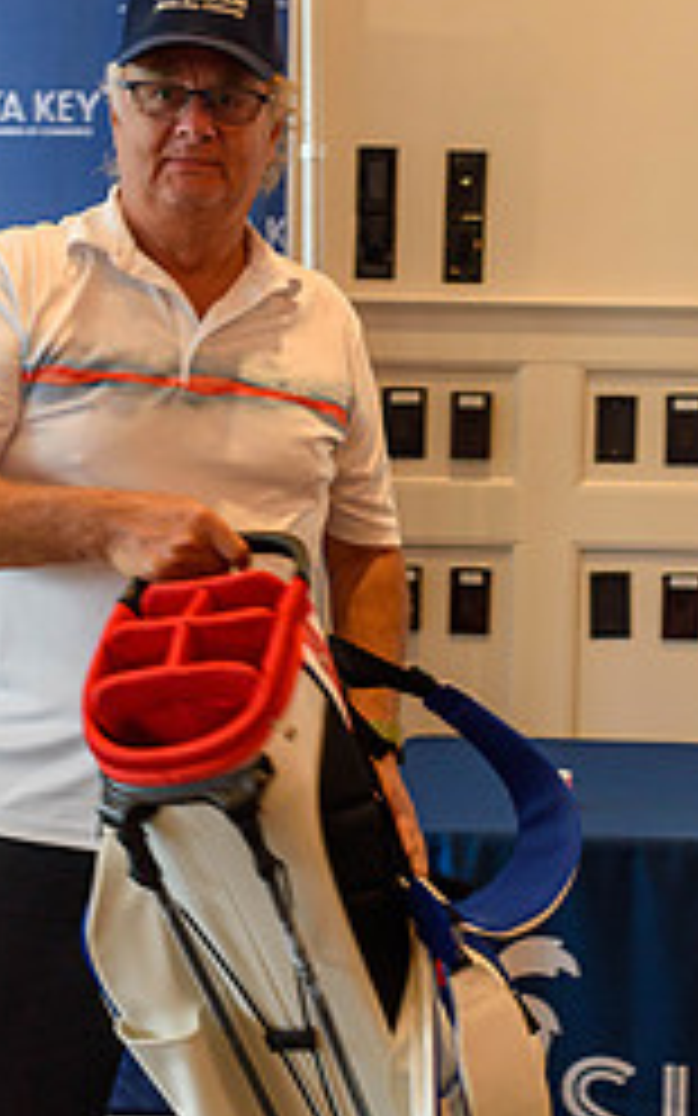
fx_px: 1857
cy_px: 598
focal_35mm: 61
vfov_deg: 33.5
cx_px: 396
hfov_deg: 21.3
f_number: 4
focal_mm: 22
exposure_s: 1/60
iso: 500
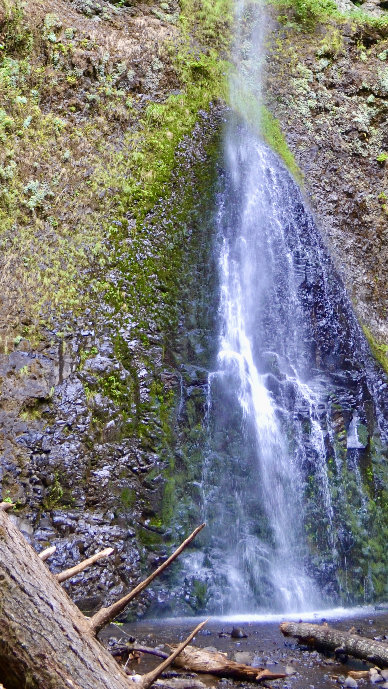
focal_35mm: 52
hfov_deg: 22.9
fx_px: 951
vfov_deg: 37.1
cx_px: 286
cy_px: 60
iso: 400
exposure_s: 1/60
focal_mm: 18
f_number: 4
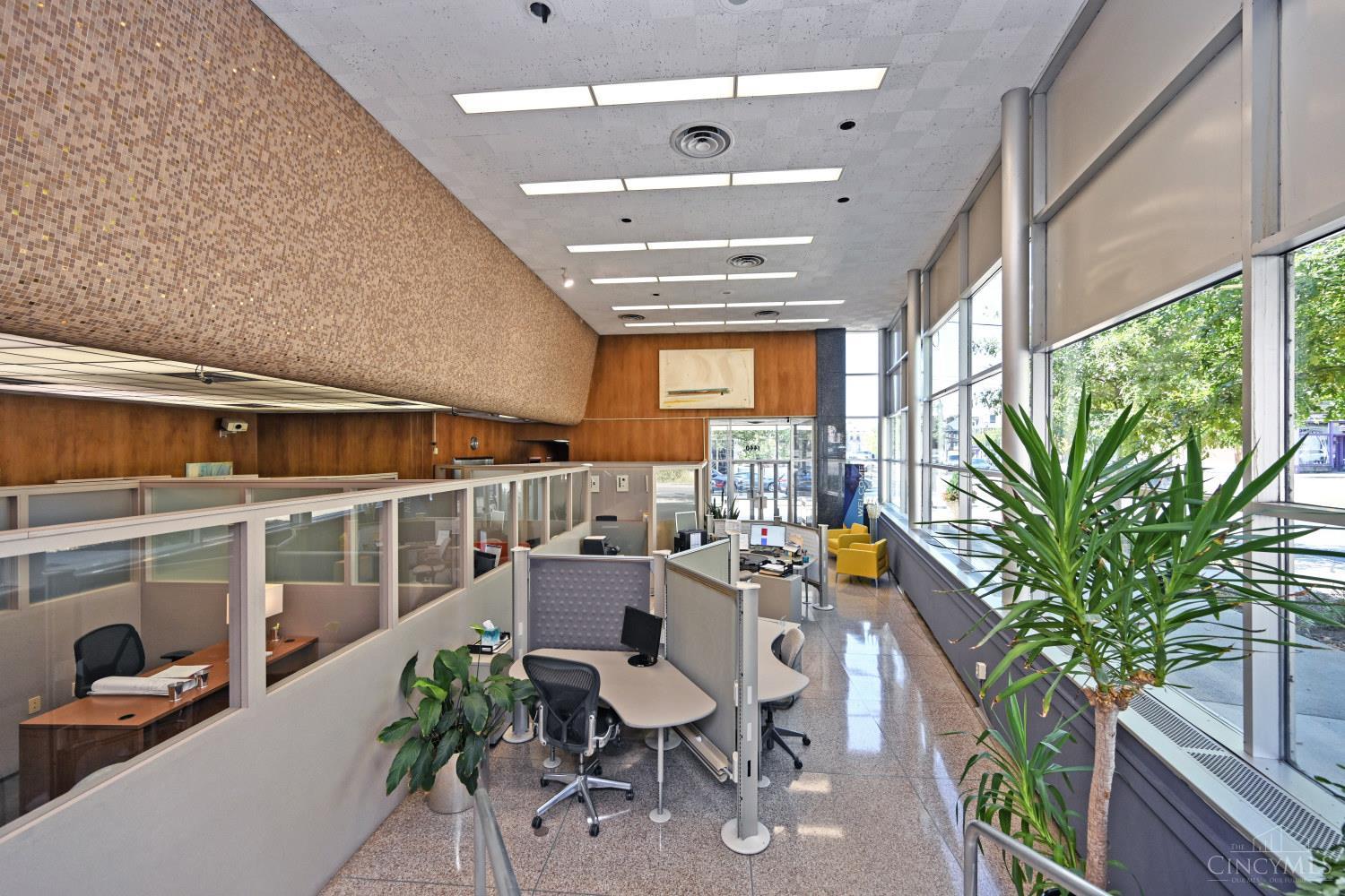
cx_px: 672
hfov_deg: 104.3
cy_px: 448
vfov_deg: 81.2
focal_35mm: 14
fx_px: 523
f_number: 4
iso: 200
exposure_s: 1/60
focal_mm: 14
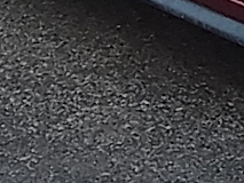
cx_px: 599
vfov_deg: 4.3
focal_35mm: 338
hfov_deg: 5.6
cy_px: -272
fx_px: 2384
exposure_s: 1/1000
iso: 25
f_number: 1.8
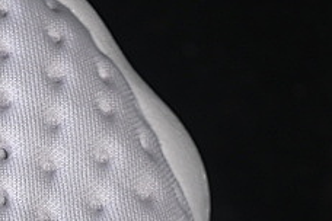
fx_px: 3283
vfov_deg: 3.8
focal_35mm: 356
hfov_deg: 5.8
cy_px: 384
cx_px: -79
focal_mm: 50
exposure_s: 1/80
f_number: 7.1
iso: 160
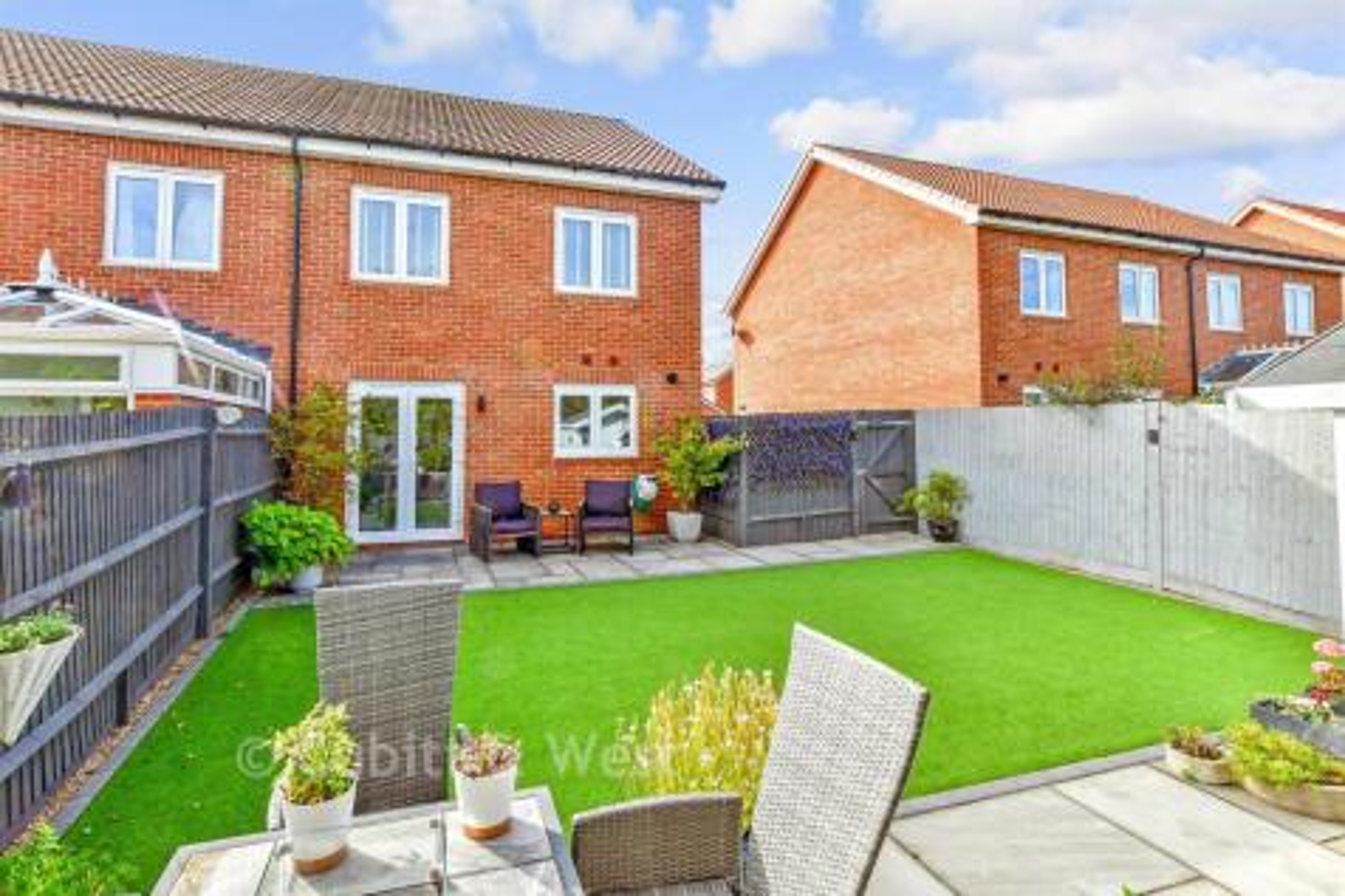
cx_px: 672
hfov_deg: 100.4
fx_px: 560
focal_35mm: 15
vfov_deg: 77.3
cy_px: 448
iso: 320
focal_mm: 10
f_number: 8
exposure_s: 1/250
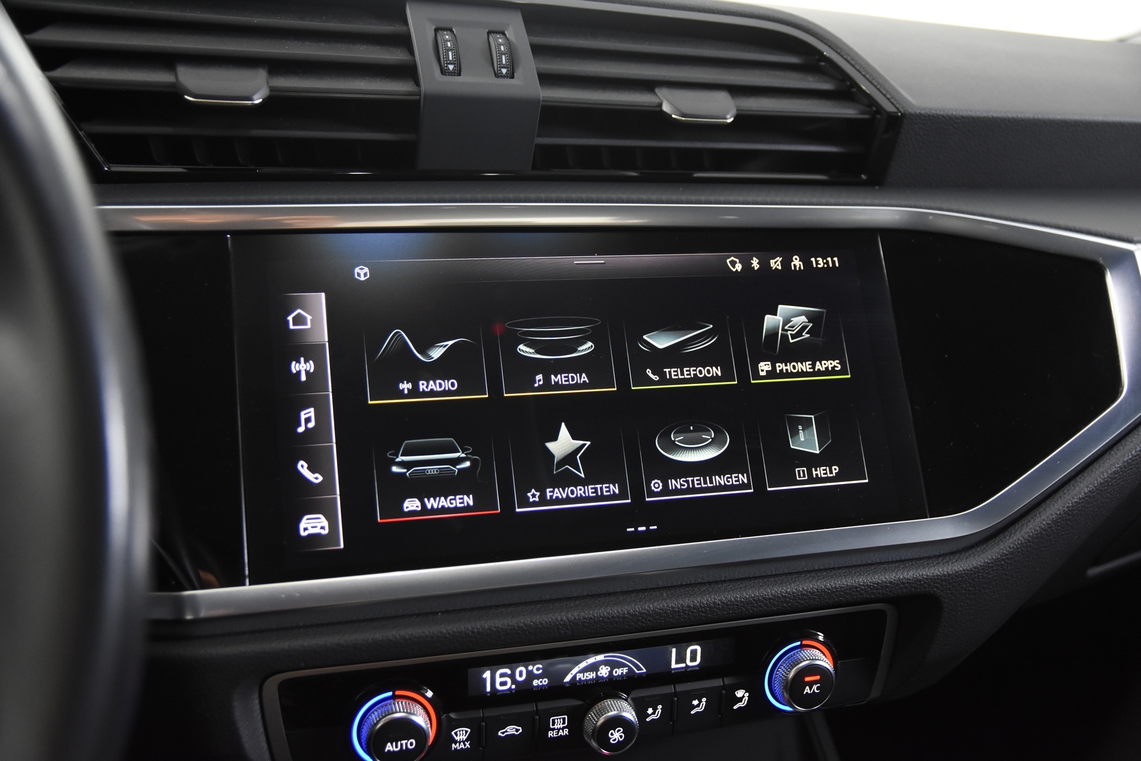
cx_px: 570
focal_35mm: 39
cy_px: 380
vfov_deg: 34.2
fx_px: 1236
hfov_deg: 49.6
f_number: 3.2
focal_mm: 26
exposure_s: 1/40
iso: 2000
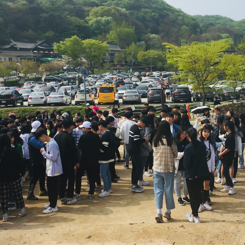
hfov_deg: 34.9
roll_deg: -0.1
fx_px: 384
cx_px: 173
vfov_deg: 35.3
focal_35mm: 48
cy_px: 107
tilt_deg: -3.4
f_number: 2.2
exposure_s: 1/2198
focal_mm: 4.15
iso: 32
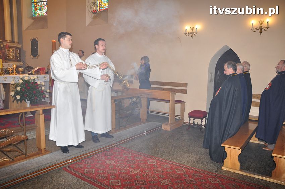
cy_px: 94
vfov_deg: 47.8
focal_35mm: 27
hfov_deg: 67.4
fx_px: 214
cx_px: 142
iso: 800
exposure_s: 1/60
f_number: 5.6
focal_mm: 18
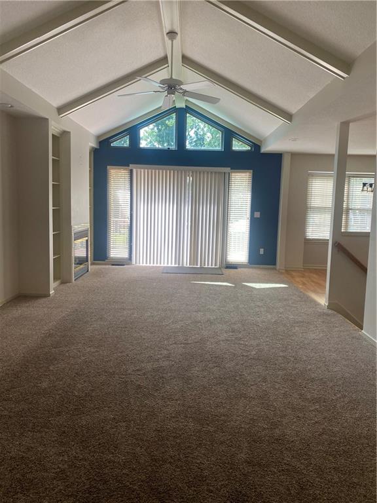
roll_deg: -0.9
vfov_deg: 67.3
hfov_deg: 53.1
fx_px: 378
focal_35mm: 26
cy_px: 252
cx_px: 188
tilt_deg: -7.5
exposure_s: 1/121
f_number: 1.8
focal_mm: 4.25
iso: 80
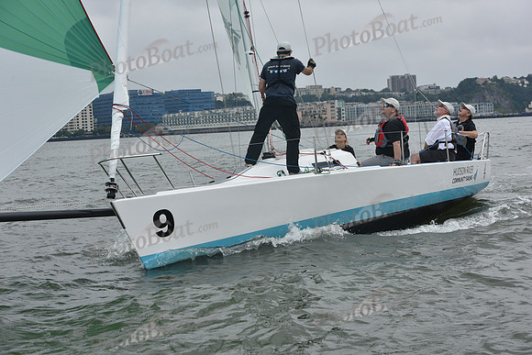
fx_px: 1035
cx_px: 266
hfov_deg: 28.8
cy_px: 178
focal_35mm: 70
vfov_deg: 19.5
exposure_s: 1/800
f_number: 9
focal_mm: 70
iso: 400
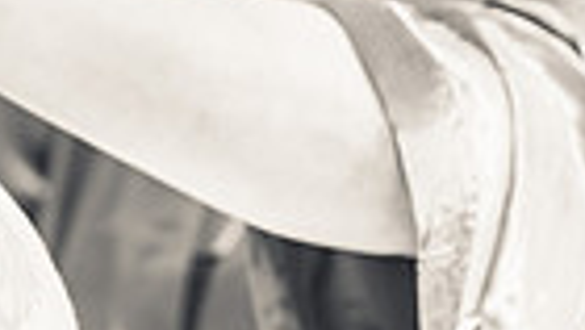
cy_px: -86
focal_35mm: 152
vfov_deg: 7.9
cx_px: 38
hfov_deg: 14.0
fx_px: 2360
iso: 200
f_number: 1.4
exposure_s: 1/80
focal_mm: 35
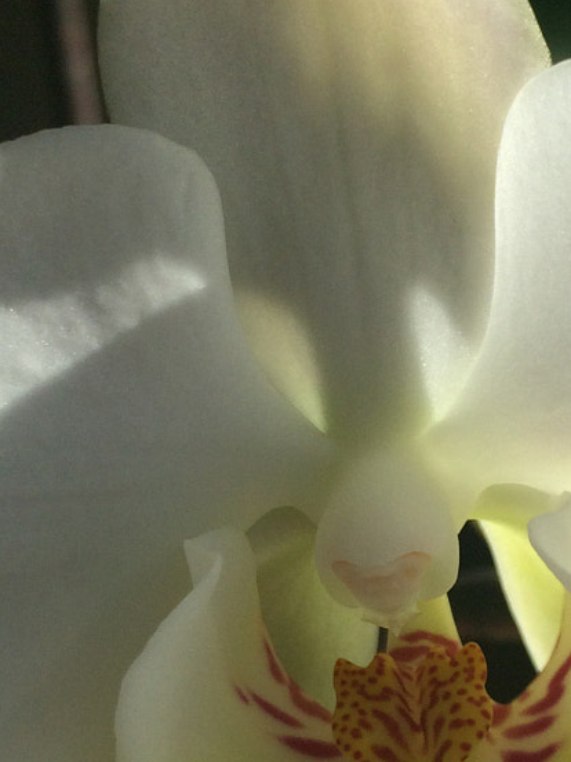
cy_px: 559
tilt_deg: -14.6
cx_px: 418
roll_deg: +1.9
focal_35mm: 84
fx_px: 1847
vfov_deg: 23.1
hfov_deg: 17.5
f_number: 2.2
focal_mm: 4.15
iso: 32
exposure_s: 1/1953
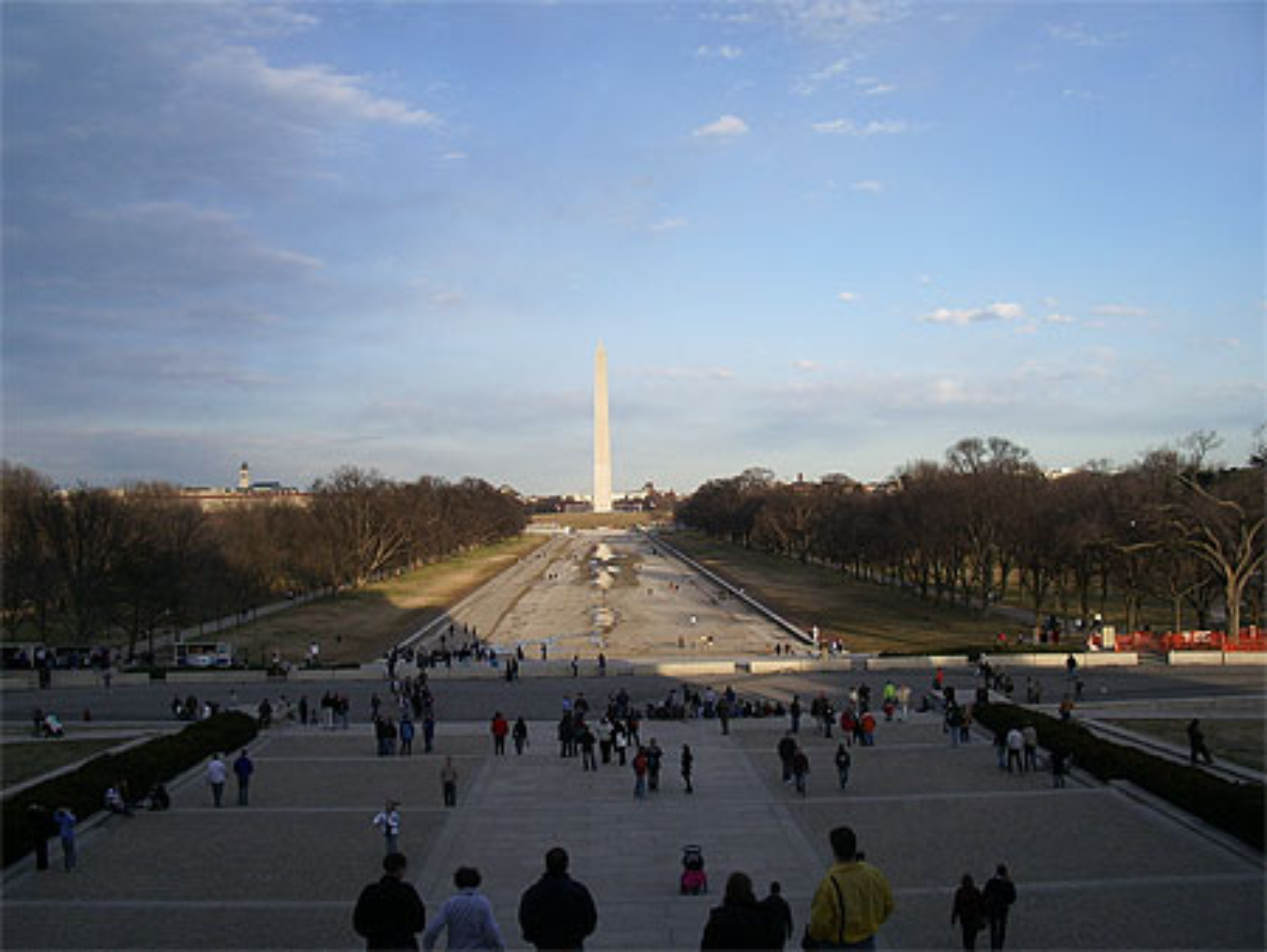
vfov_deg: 40.7
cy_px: 476
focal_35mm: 35
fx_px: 1282
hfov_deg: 52.6
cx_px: 634
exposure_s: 1/400
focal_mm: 5.8
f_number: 4.3
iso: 100
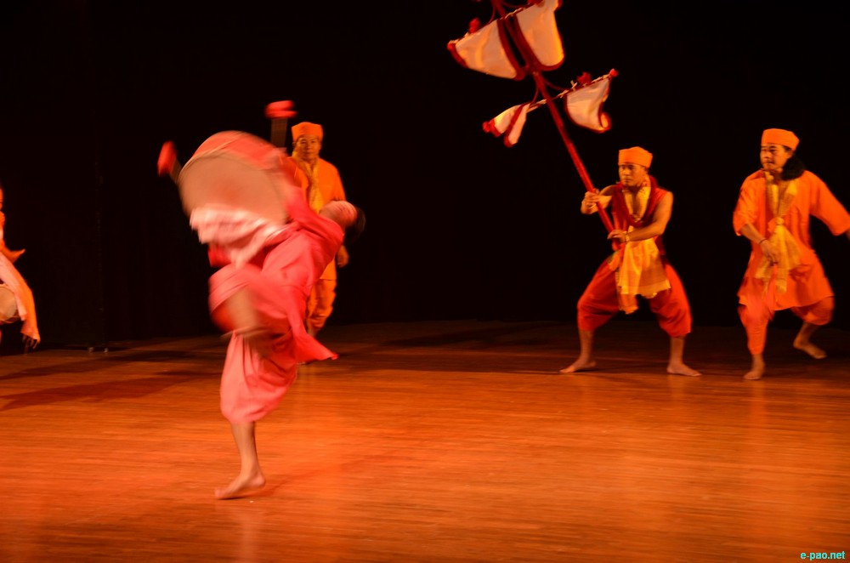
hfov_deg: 20.7
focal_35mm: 99
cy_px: 282
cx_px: 425
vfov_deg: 13.8
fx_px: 2332
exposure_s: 1/60
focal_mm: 66
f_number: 5.3
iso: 720
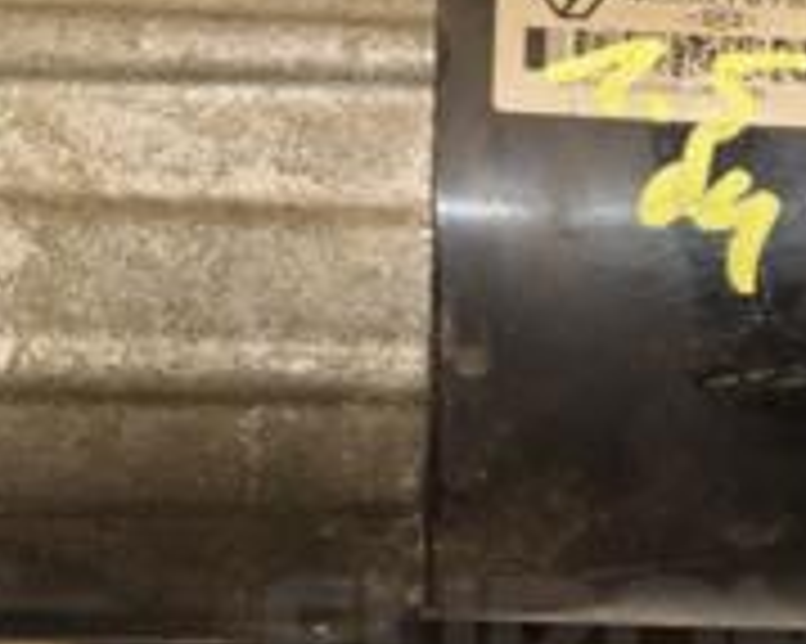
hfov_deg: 7.9
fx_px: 5841
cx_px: 180
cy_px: 45
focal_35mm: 245
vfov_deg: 6.3
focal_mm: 52
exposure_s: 1/200
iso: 800
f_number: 5.6
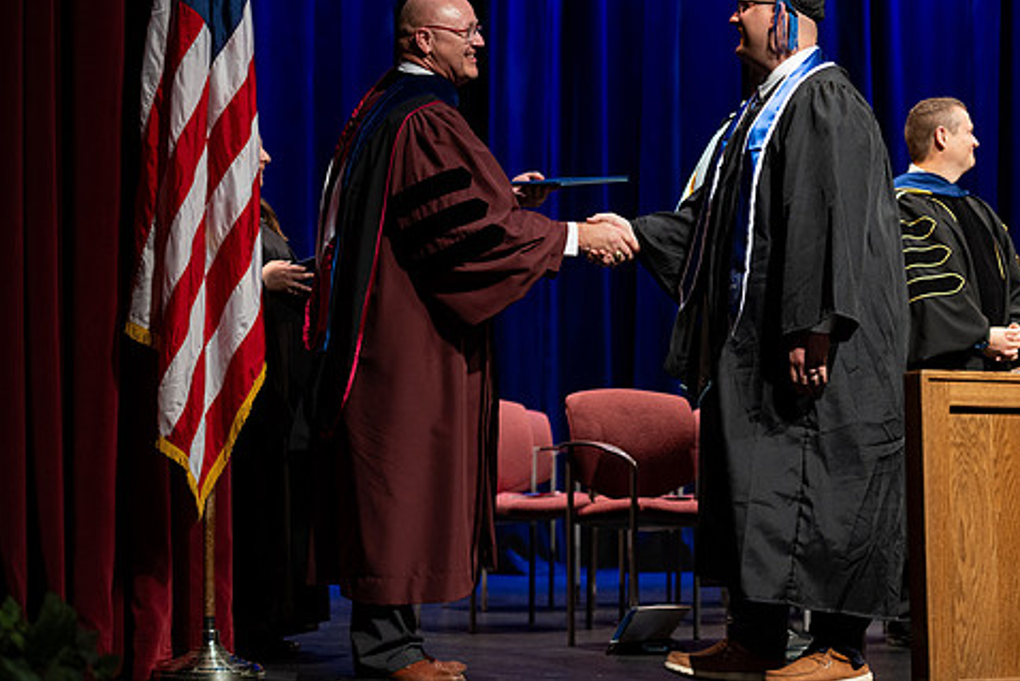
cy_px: 326
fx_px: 2409
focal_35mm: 85
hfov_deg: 23.9
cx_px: 612
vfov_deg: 16.1
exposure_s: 1/250
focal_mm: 70
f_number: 2.8
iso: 640
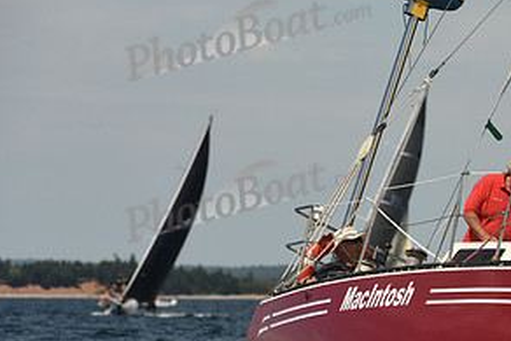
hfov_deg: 4.1
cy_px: 263
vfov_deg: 2.8
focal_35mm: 497
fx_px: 7058
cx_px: 464
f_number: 6.3
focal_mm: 250
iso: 250
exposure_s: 1/1000
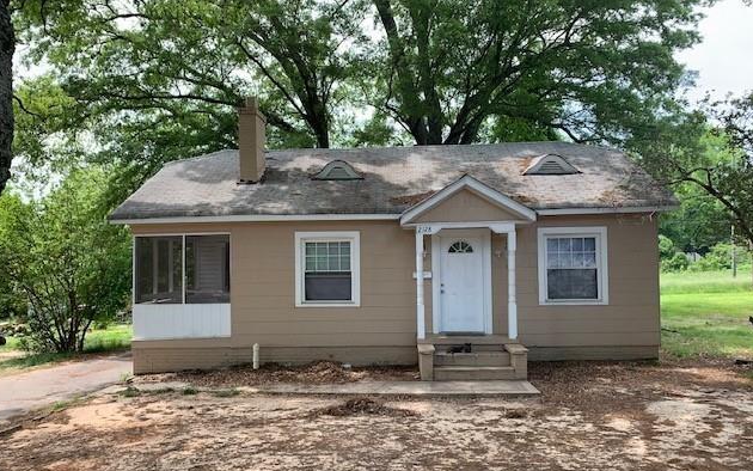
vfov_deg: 44.5
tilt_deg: +0.1
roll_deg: +0.5
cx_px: 374
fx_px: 575
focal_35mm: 28
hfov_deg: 66.5
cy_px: 267
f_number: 1.8
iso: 25
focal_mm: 4.25
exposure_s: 1/297
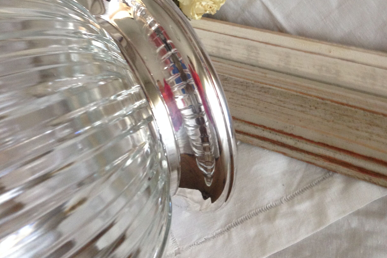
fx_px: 495
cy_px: 42
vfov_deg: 28.5
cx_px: 194
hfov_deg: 42.7
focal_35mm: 46
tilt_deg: -46.2
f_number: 2.4
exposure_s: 1/20
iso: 160
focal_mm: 4.12
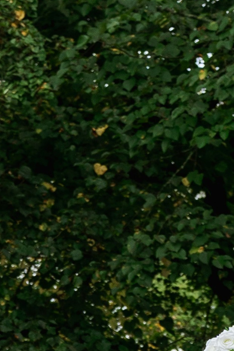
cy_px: 762
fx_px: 1804
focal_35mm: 185
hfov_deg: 7.4
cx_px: 20
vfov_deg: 10.1
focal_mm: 28
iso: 125
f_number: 3.5
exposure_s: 1/640
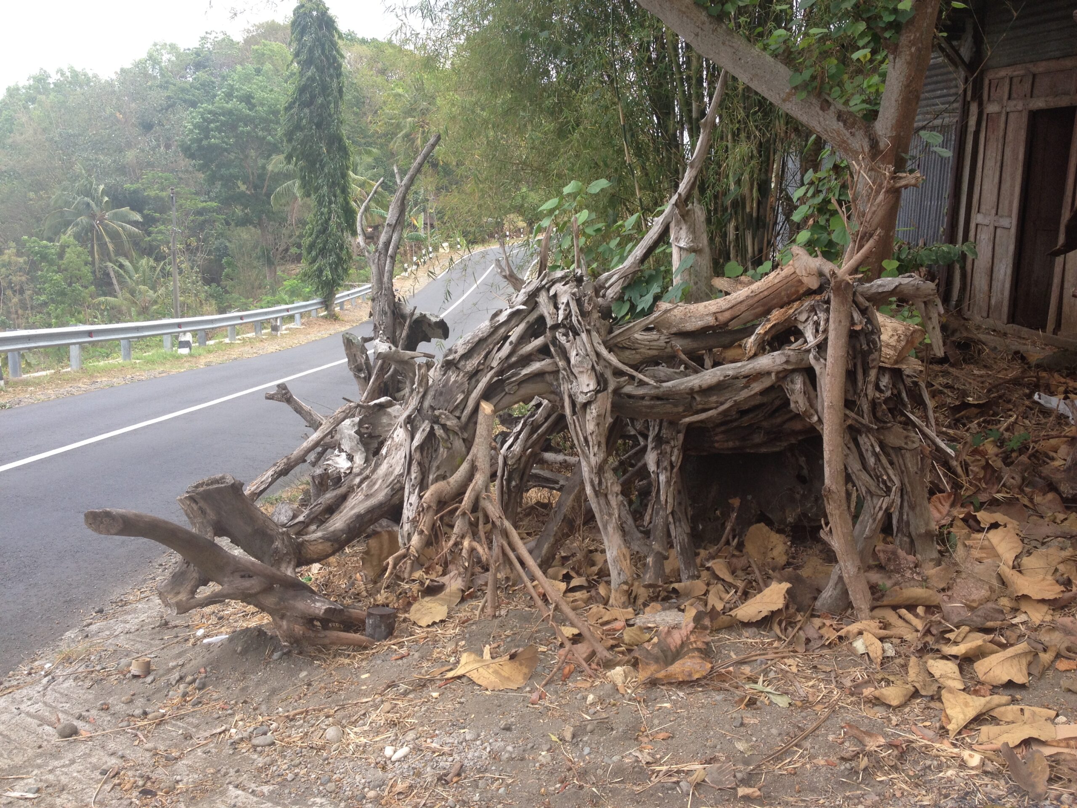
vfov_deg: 40.7
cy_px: 404
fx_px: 1089
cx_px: 538
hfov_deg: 52.6
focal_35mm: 35
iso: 50
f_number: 2.4
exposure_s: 1/415
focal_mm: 4.28
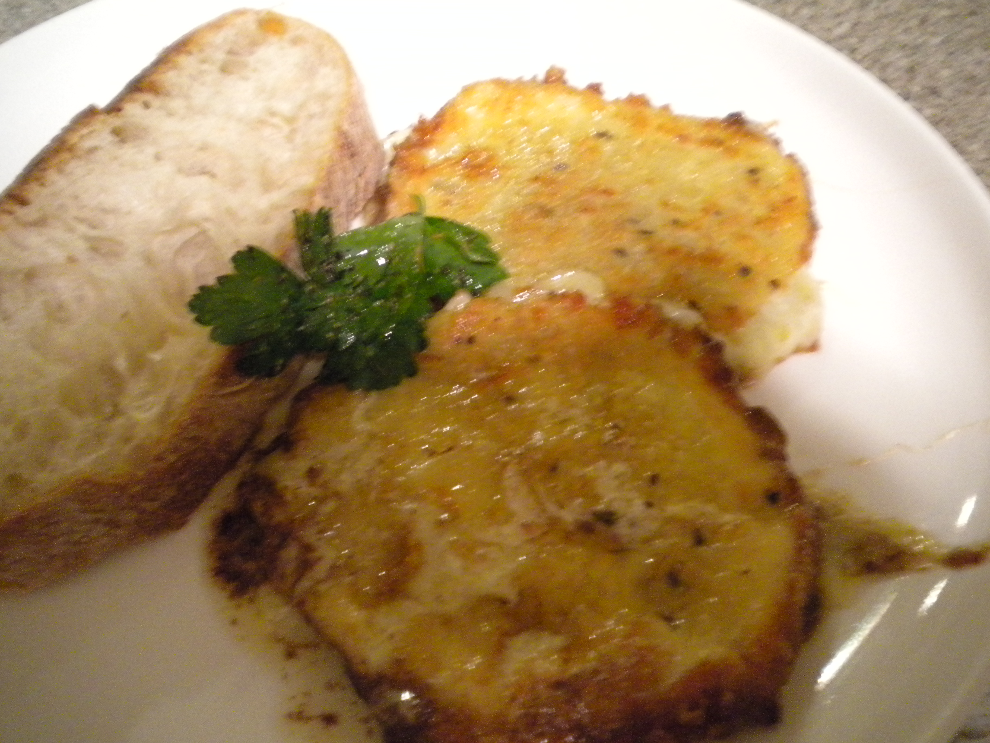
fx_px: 1001
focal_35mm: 35
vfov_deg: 40.7
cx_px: 495
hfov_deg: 52.6
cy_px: 372
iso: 800
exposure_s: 1/7.2
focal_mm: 6.3
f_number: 3.1
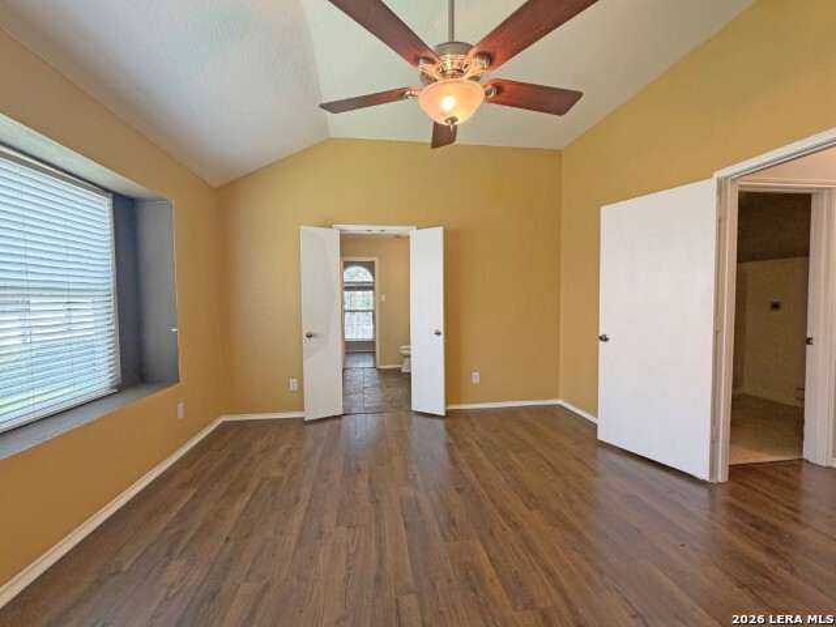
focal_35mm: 14
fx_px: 338
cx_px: 418
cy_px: 314
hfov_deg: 102.1
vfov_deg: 85.7
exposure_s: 1/60
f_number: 2.2
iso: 200
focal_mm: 2.22
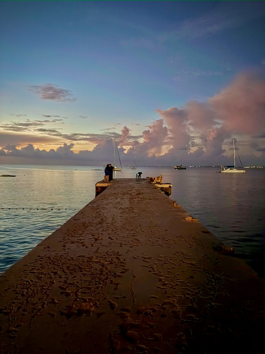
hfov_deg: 53.1
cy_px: 177
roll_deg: -0.5
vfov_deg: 67.3
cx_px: 132
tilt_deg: -1.9
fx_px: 265
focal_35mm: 26
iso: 800
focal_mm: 5.96
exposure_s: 1/30
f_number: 1.6
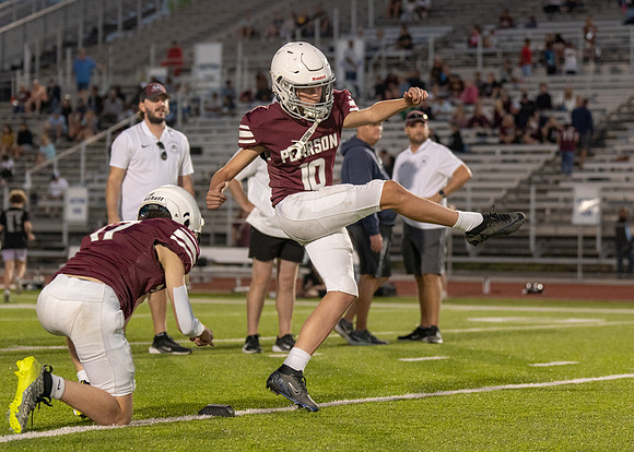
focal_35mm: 130
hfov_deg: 15.4
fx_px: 2341
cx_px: 302
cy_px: 222
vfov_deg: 11.0
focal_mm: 79
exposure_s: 1/640
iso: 1000
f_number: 2.8
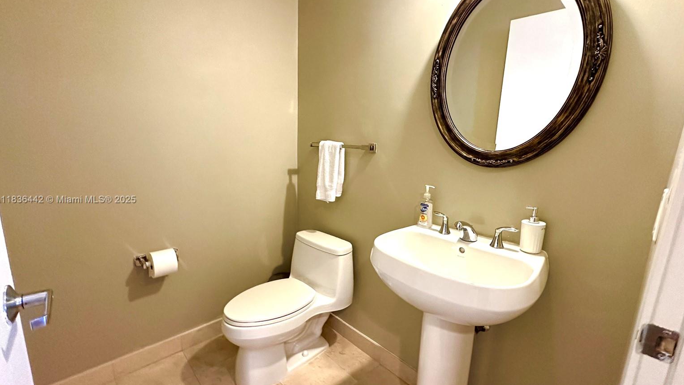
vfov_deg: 67.1
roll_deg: -2.7
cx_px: 351
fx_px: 290
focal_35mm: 16
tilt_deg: -10.8
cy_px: 200
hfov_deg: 99.3
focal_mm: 2.22
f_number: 2.2
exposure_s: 1/60
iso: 640
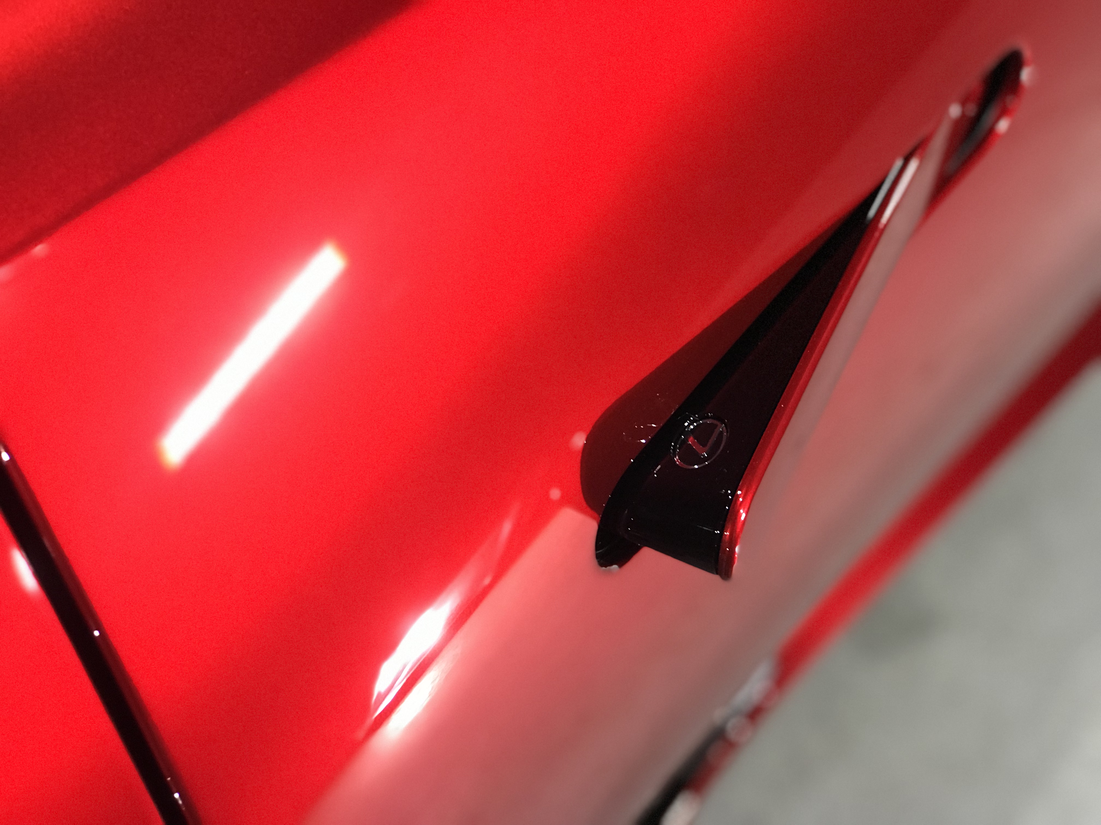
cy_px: 412
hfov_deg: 33.8
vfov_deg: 25.7
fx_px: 1813
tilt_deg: -59.1
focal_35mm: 57
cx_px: 550
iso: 320
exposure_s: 1/60
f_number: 2.8
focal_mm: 6.6
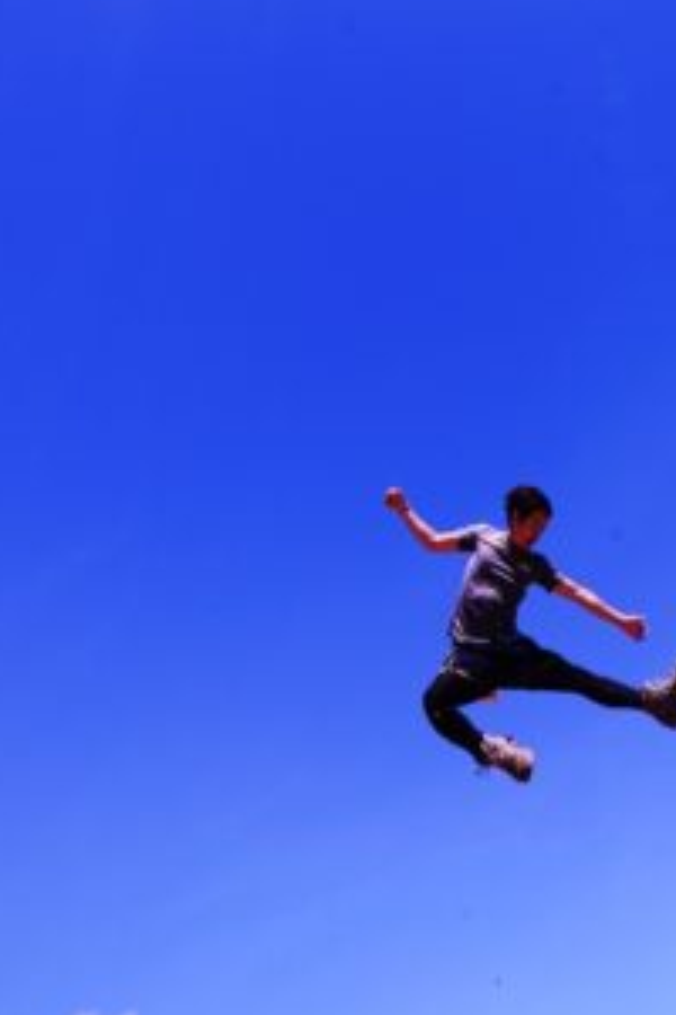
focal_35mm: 28
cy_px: 41
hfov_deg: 42.8
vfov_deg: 53.9
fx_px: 789
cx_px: 598
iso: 200
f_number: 9
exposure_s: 1/320
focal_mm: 14
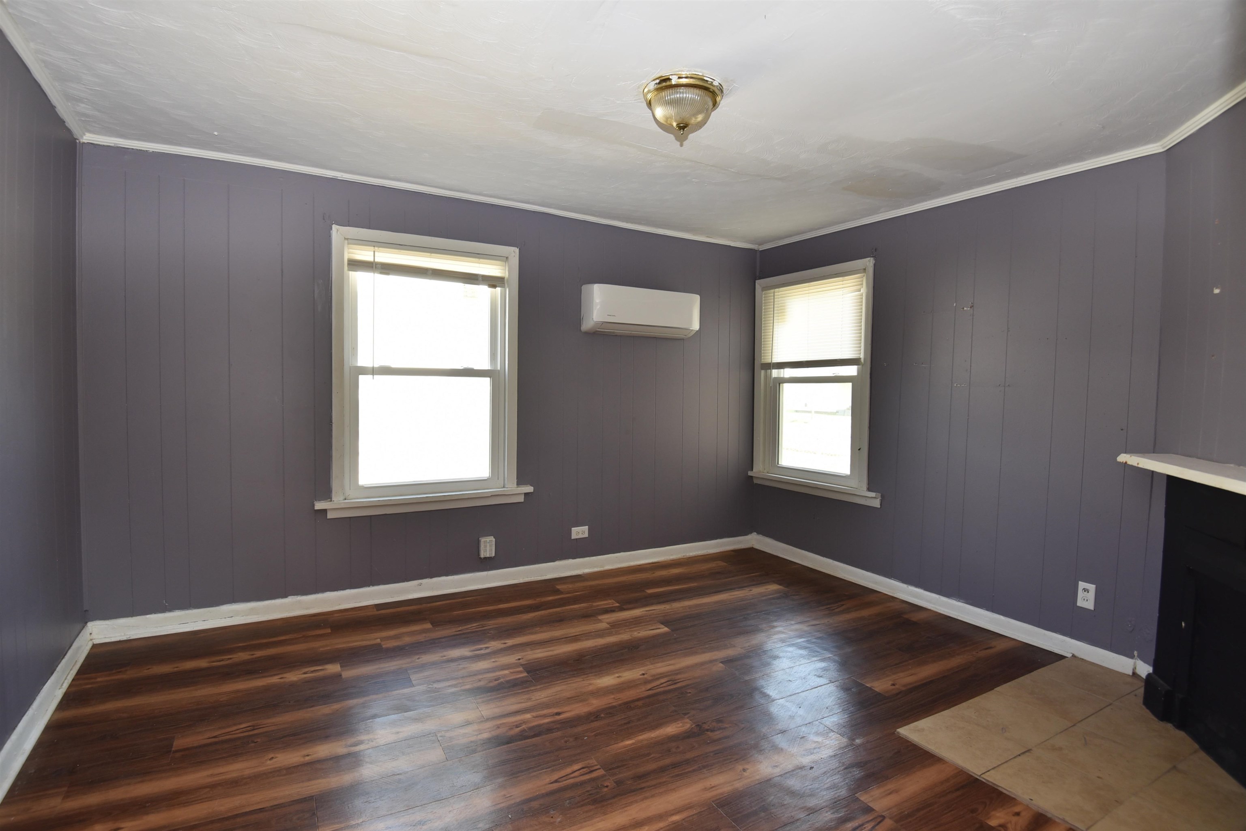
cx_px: 623
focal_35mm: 17
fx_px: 588
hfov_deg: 93.3
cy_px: 416
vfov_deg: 70.4
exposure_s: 1/80
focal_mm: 17
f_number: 4.5
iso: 400
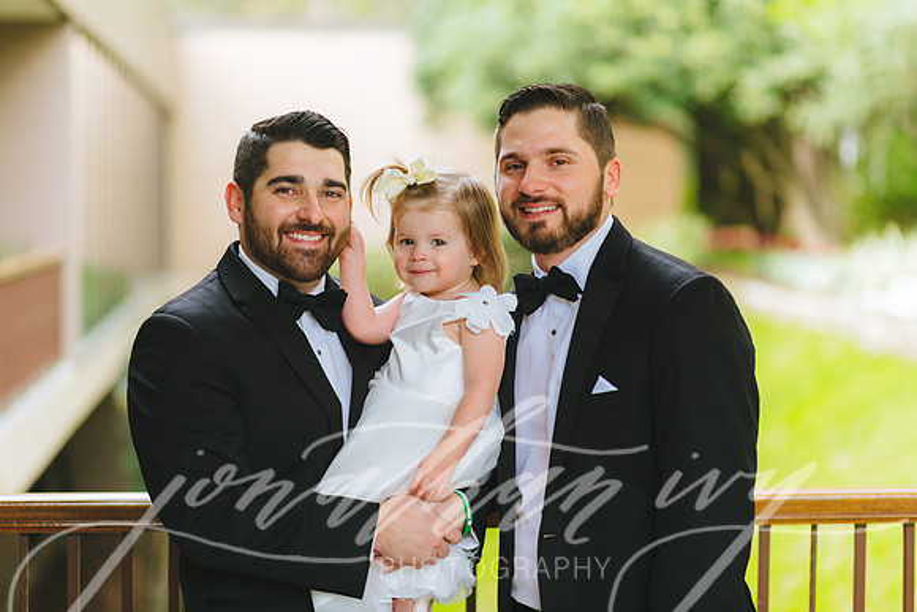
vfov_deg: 16.1
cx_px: 458
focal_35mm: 85
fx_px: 2166
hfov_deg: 23.9
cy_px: 306
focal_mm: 85
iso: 200
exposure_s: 1/400
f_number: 2
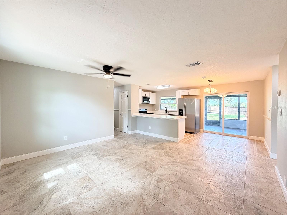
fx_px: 116
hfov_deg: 102.1
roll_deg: +0.1
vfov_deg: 85.7
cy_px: 108
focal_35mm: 14
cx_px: 144
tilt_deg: -0.7
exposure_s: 1/60
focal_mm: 2.22
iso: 200
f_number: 2.2
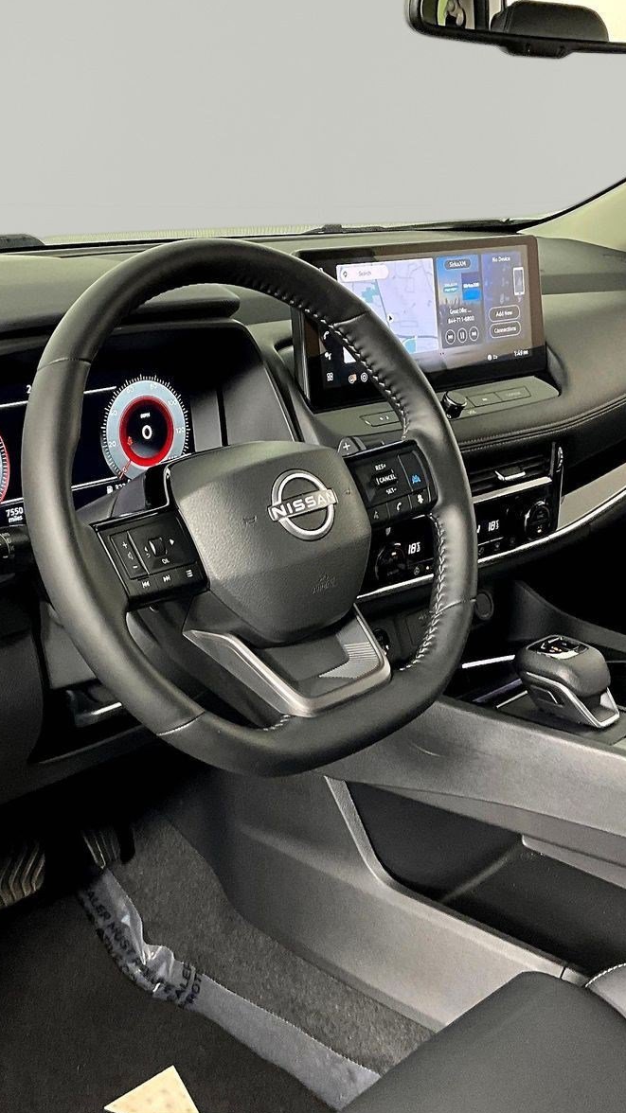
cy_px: 550
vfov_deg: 47.4
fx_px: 1270
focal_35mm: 43
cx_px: 265
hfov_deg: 27.7
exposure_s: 1/60
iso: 125
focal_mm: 3
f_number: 1.8
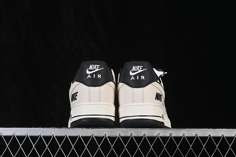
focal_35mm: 75
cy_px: 78
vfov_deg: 18.2
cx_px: 118
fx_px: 492
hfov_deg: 27.0
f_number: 8
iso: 160
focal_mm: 50
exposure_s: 1/80
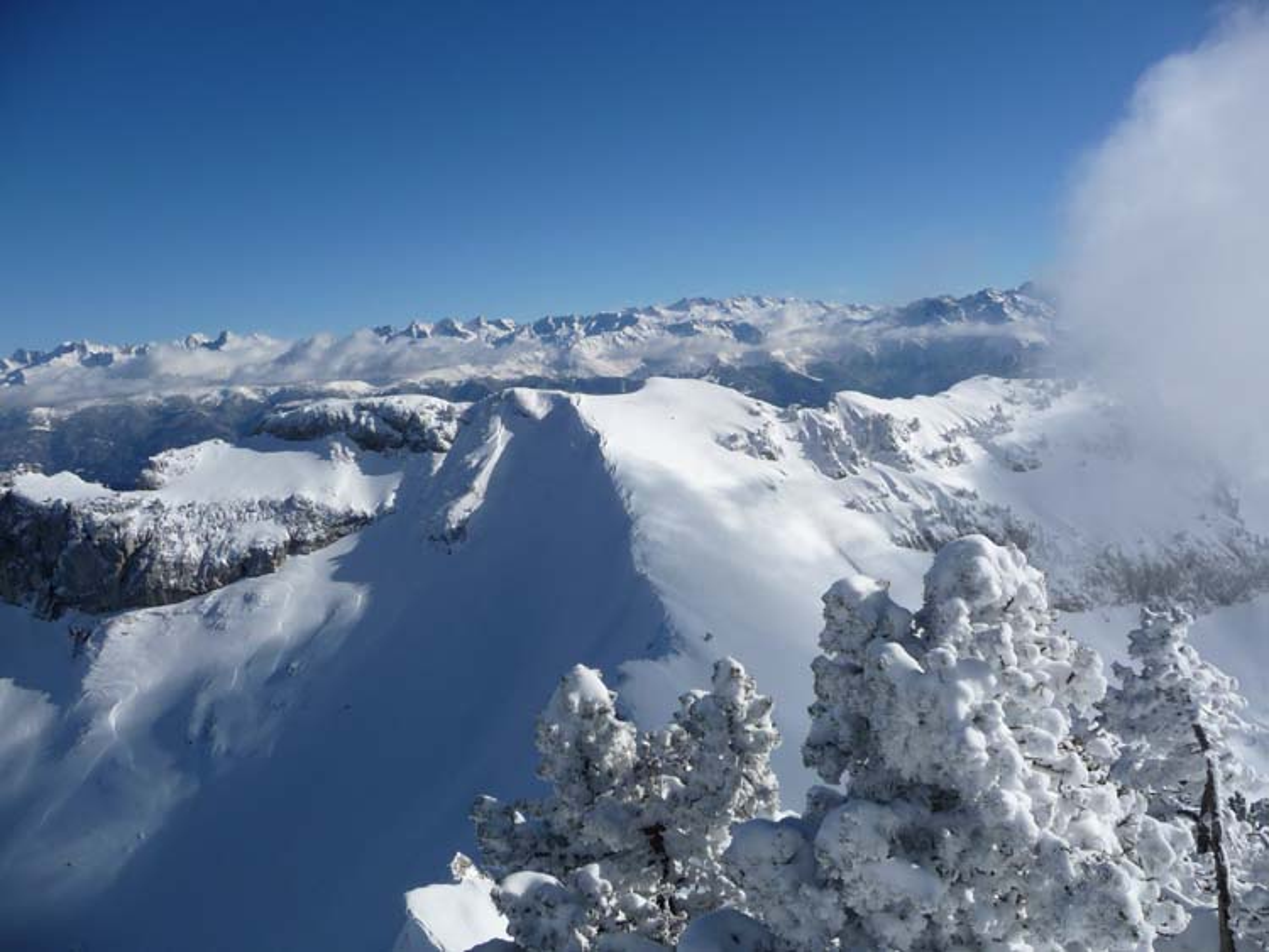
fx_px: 1027
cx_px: 634
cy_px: 476
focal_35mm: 28
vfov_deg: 49.8
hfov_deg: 63.4
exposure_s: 1/500
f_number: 8
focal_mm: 4.7
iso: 100
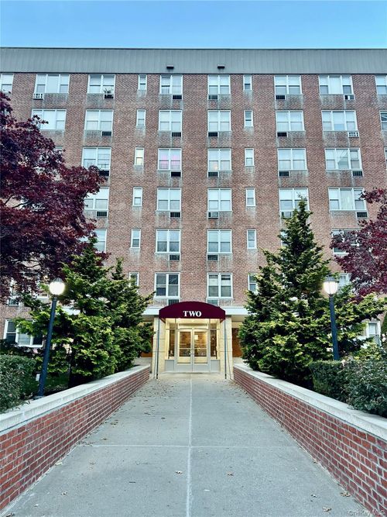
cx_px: 194
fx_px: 358
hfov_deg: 56.8
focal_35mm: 24
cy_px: 258
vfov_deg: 71.6
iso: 160
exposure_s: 1/60
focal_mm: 6.76
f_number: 1.78
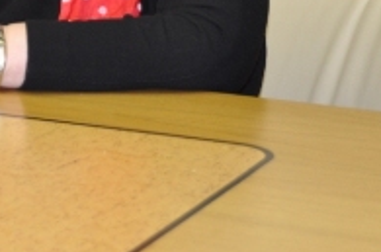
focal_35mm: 290
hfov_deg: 7.1
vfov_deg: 4.7
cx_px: 18
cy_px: -63
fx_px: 3065
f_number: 5
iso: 800
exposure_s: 1/100
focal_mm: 75
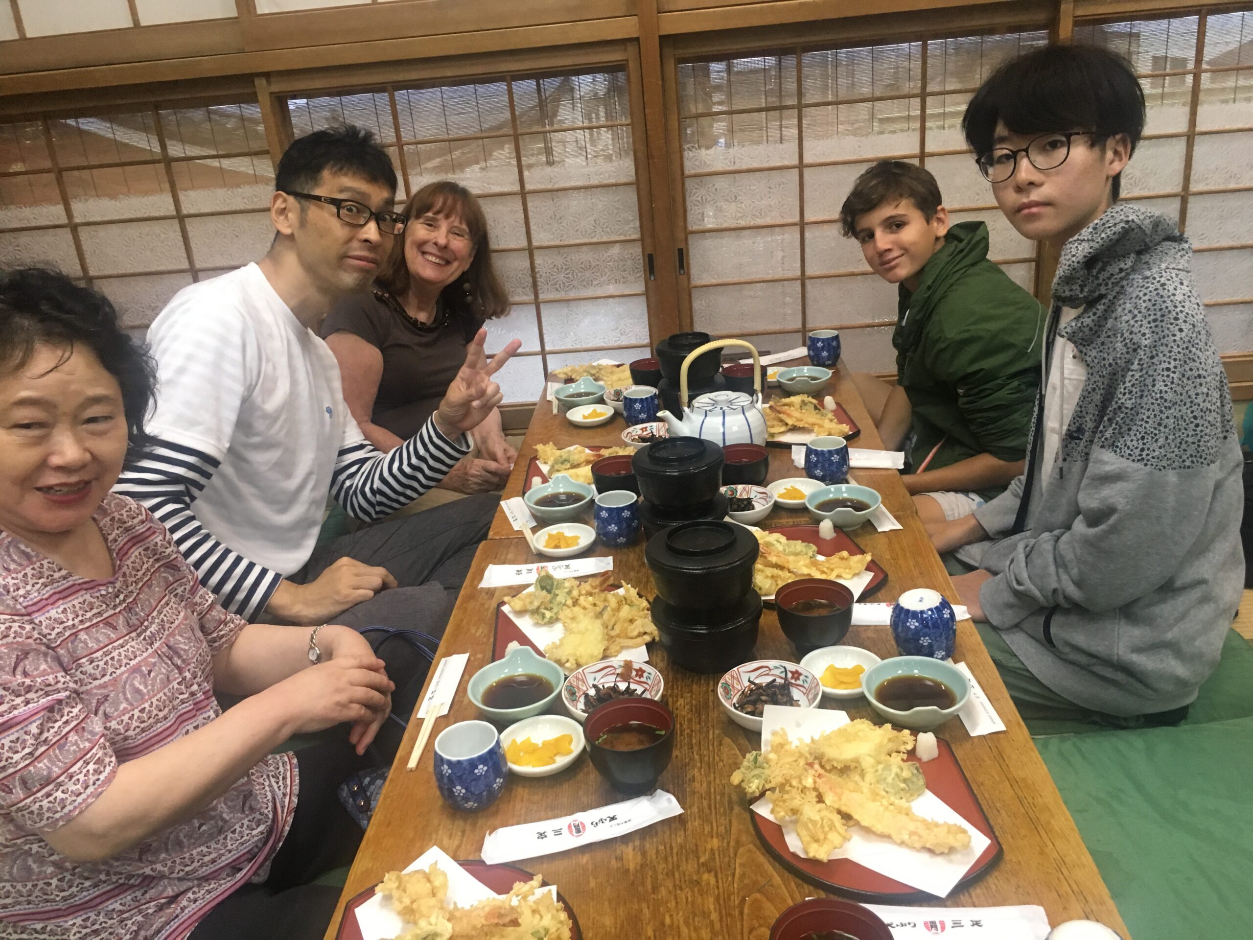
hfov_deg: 61.7
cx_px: 626
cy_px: 470
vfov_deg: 48.2
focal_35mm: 29
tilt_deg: -21.2
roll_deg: +4.3
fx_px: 1050
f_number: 2.2
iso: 125
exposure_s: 1/30
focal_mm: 4.15
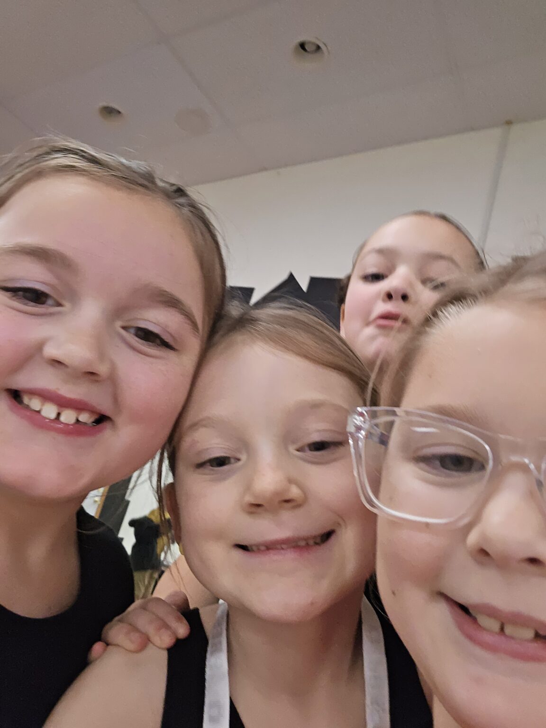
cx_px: 273
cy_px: 364
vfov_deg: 69.4
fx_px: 526
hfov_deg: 54.9
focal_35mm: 25
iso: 320
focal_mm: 3.3
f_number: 2.2
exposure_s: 1/120
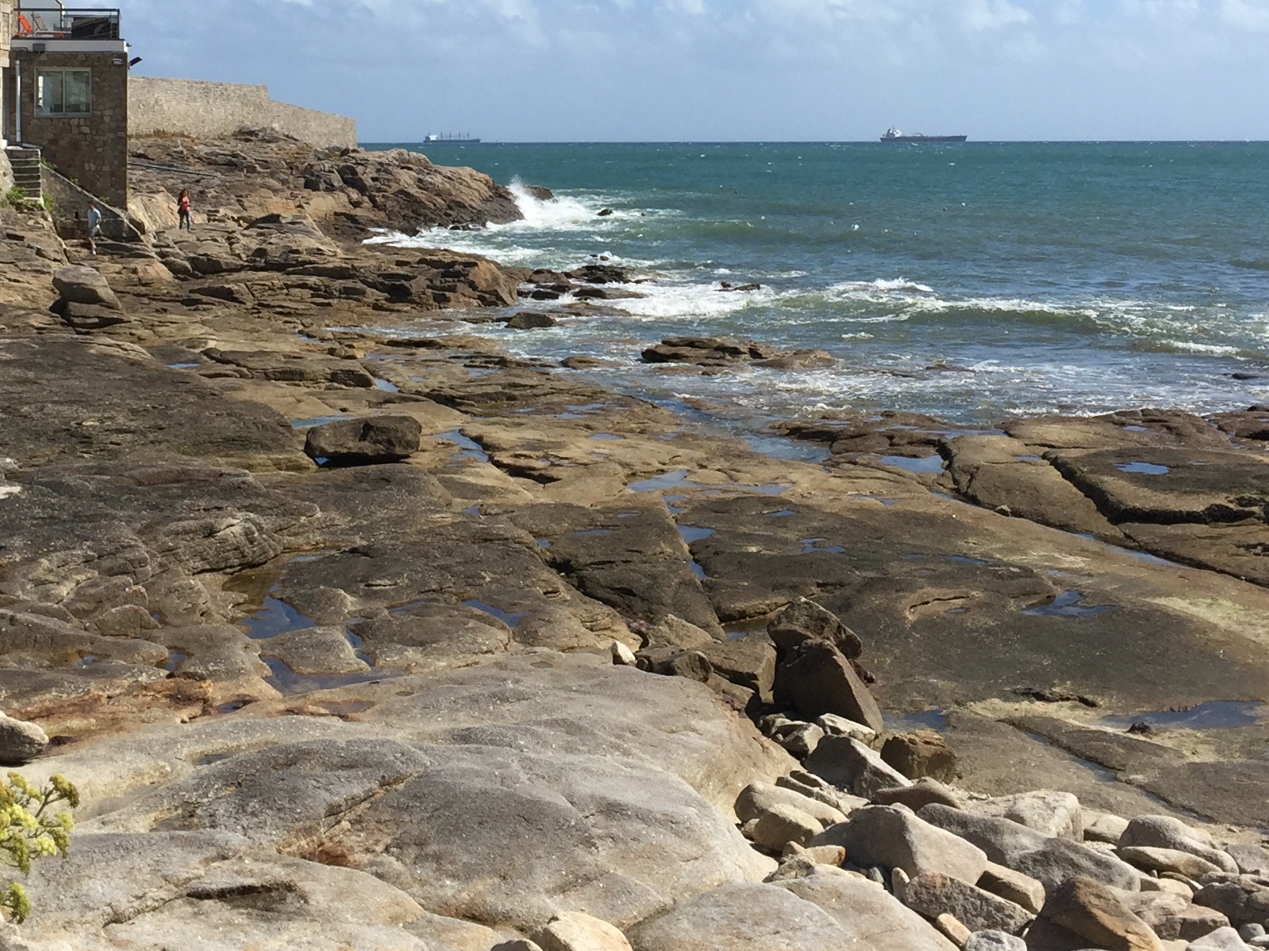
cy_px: 127
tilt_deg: +0.4
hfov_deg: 32.7
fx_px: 2163
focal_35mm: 59
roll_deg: +0.1
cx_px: 619
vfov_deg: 24.2
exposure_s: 1/2639
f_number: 2.2
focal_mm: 4.15
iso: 32
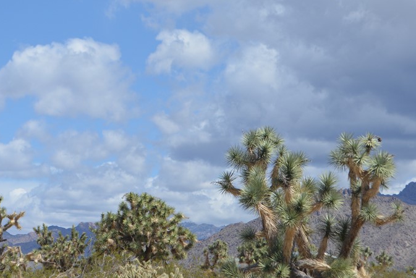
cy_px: 174
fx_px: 1536
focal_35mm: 133
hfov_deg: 15.4
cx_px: 171
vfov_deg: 10.3
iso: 400
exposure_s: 1/2000
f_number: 7.1
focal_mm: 55
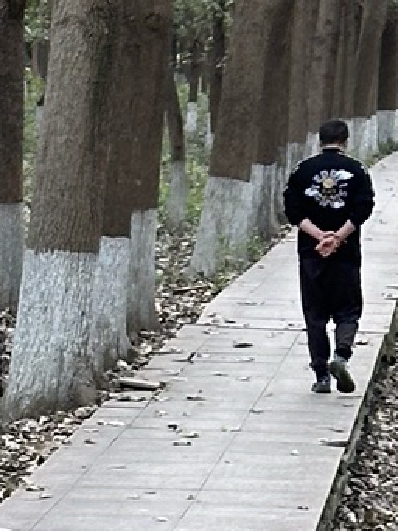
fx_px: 4313
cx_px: 409
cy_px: -269
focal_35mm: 281
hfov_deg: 5.3
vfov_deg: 6.9
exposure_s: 1/86
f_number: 1.78
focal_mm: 6.86
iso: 80
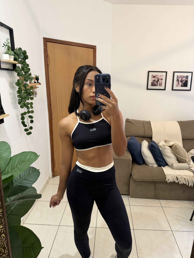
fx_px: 179
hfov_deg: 56.8
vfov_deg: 71.6
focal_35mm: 24
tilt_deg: -15.0
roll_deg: -0.8
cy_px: 129
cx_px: 97
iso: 320
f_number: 1.78
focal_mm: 6.76
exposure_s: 1/60
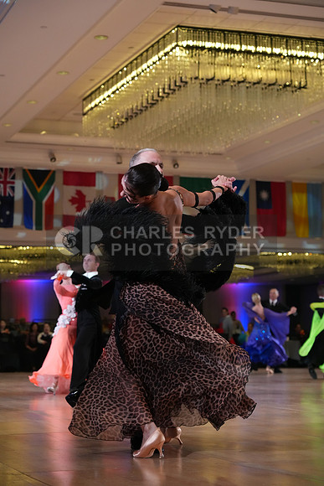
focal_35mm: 77
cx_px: 162
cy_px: 243
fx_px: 1039
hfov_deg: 17.7
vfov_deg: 26.3
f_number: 4.5
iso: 3200
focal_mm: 77
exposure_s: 1/500
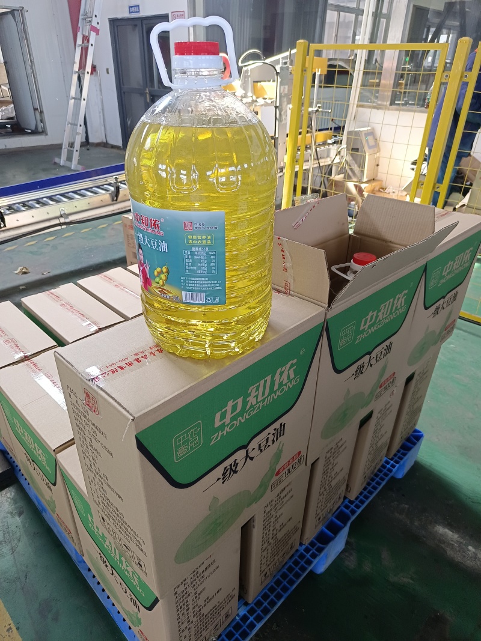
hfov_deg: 58.9
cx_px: 240
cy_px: 320
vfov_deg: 73.9
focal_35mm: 23
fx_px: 426
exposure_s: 1/60
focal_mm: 5.59
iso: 702
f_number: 1.88
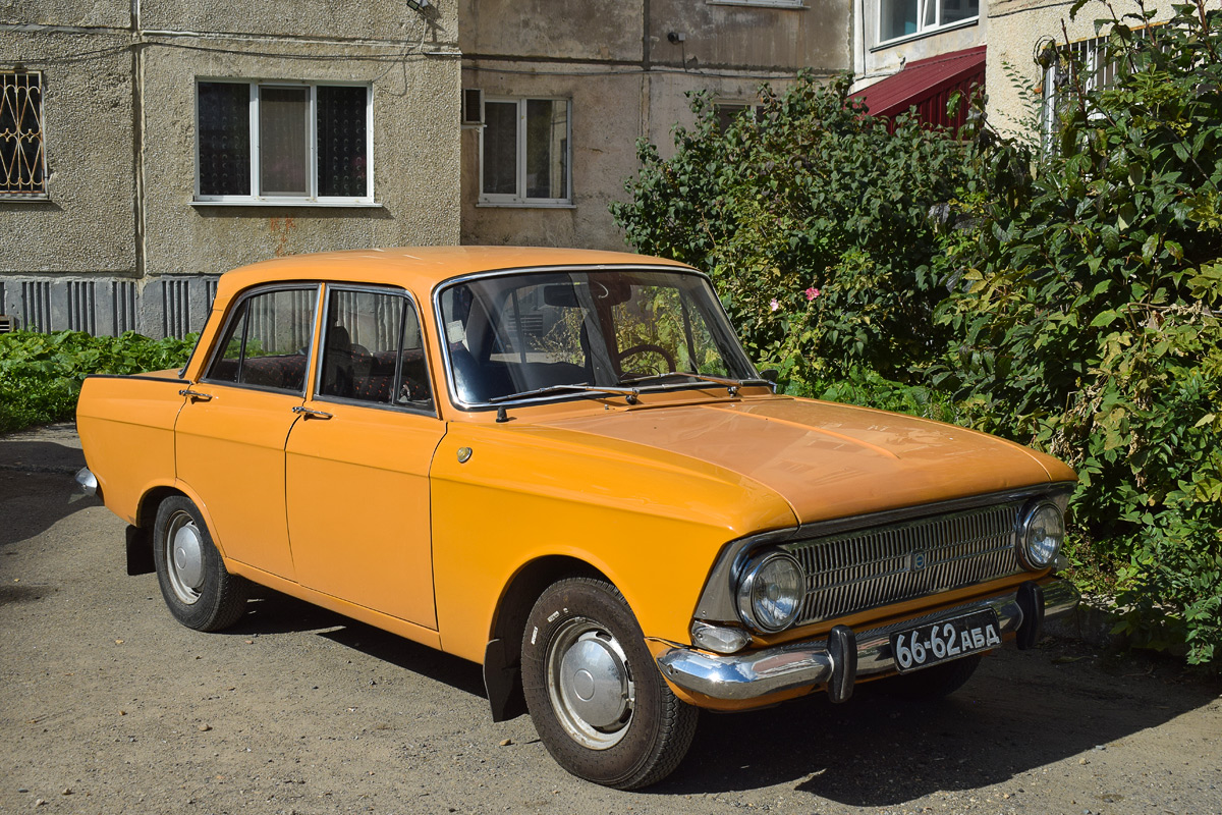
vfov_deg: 30.8
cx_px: 611
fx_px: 1476
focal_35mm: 44
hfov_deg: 45.0
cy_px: 408
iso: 200
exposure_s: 1/1250
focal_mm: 29
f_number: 7.1
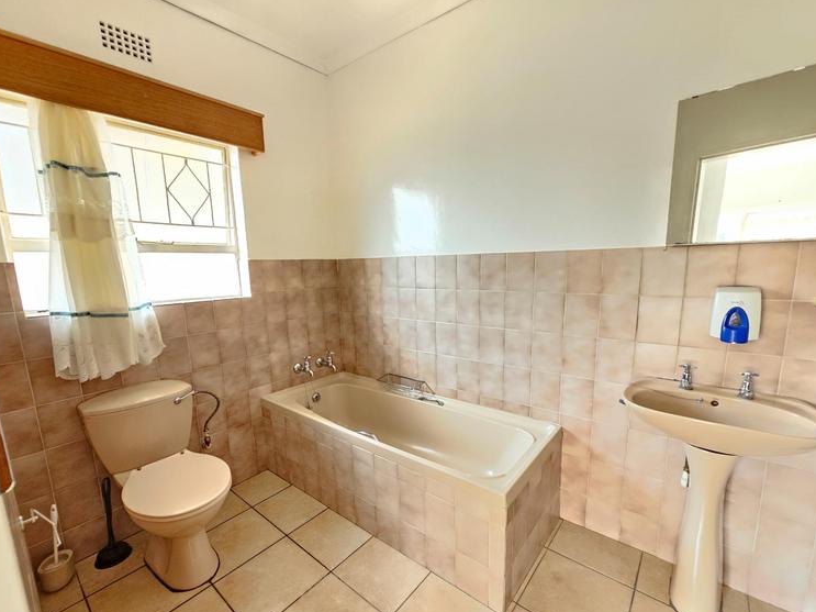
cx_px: 410
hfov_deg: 102.1
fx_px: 330
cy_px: 324
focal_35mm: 14
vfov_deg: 85.6
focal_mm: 2.2
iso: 400
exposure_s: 1/60
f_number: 2.2
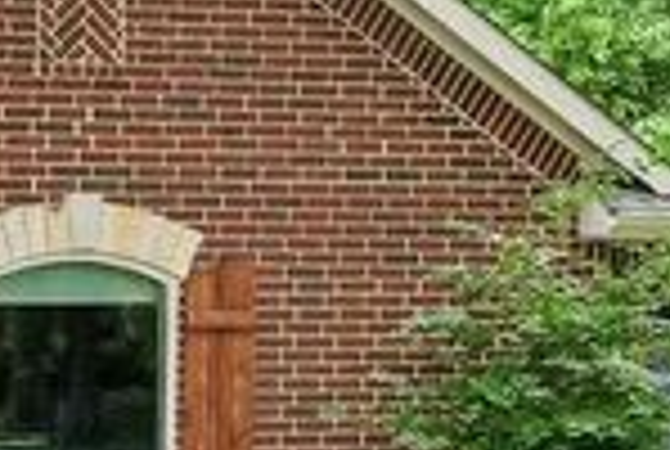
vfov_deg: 9.1
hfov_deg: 12.3
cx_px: -589
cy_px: 299
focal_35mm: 151
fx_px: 2816
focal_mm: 8.4
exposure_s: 1/1000
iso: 100
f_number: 2.8
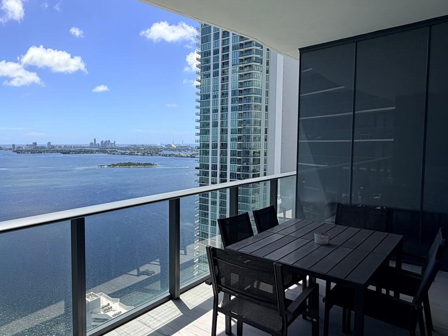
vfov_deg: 54.9
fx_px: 324
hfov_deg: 64.8
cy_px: 159
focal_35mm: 25
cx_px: 106
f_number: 2.2
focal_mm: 2.22
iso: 20
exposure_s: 1/1125
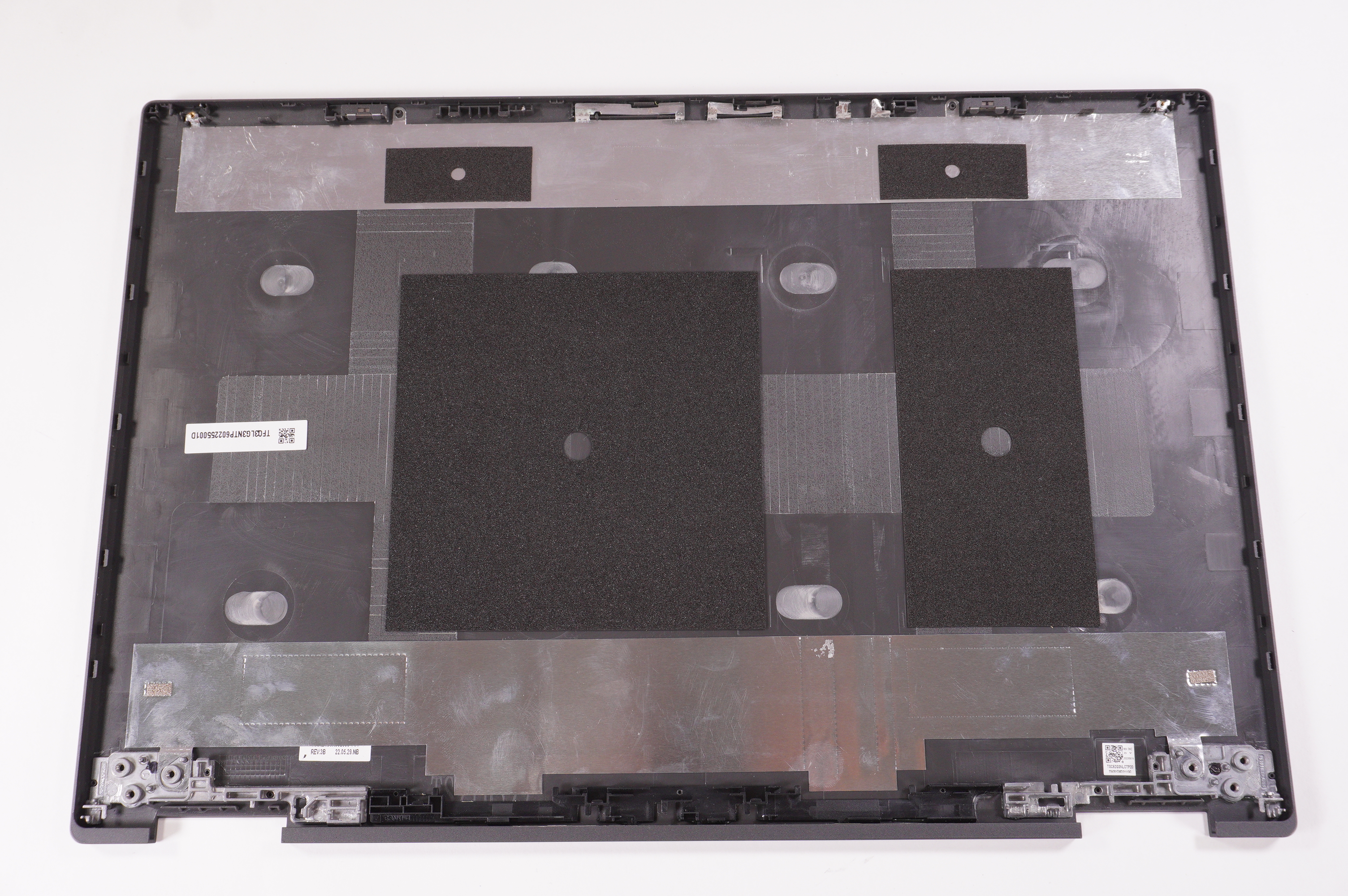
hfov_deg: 55.1
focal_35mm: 34
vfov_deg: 38.3
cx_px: 674
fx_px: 1291
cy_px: 448
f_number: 6.3
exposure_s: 1/160
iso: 500
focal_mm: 23
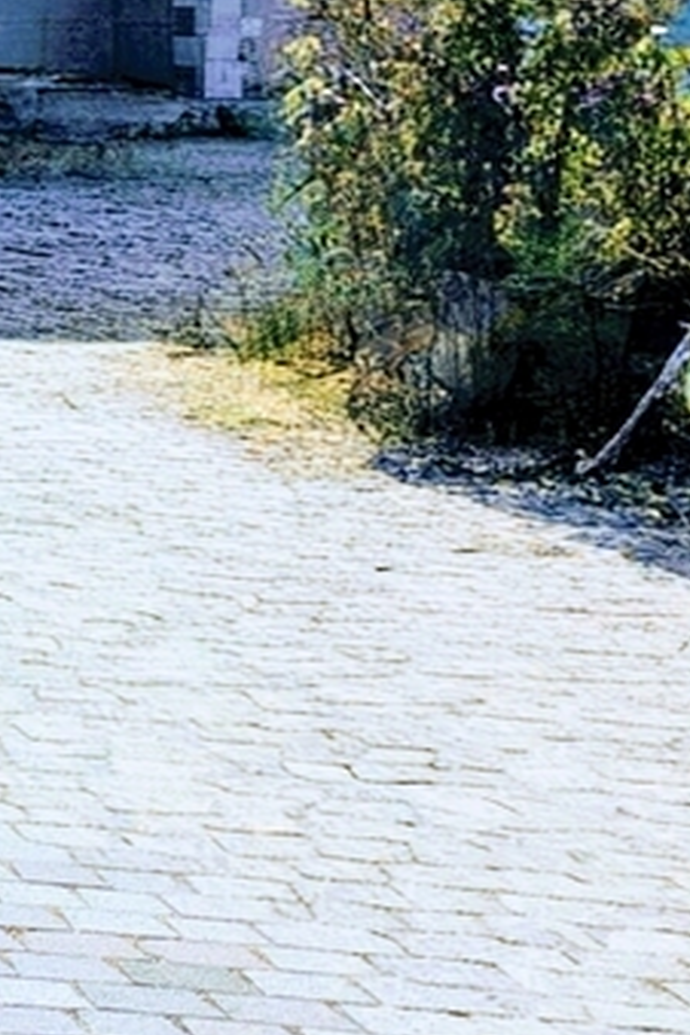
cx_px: -1108
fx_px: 2645
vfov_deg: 21.0
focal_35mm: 92
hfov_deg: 11.5
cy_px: -105
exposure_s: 1/7092
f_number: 1.89
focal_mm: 5.43
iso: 50
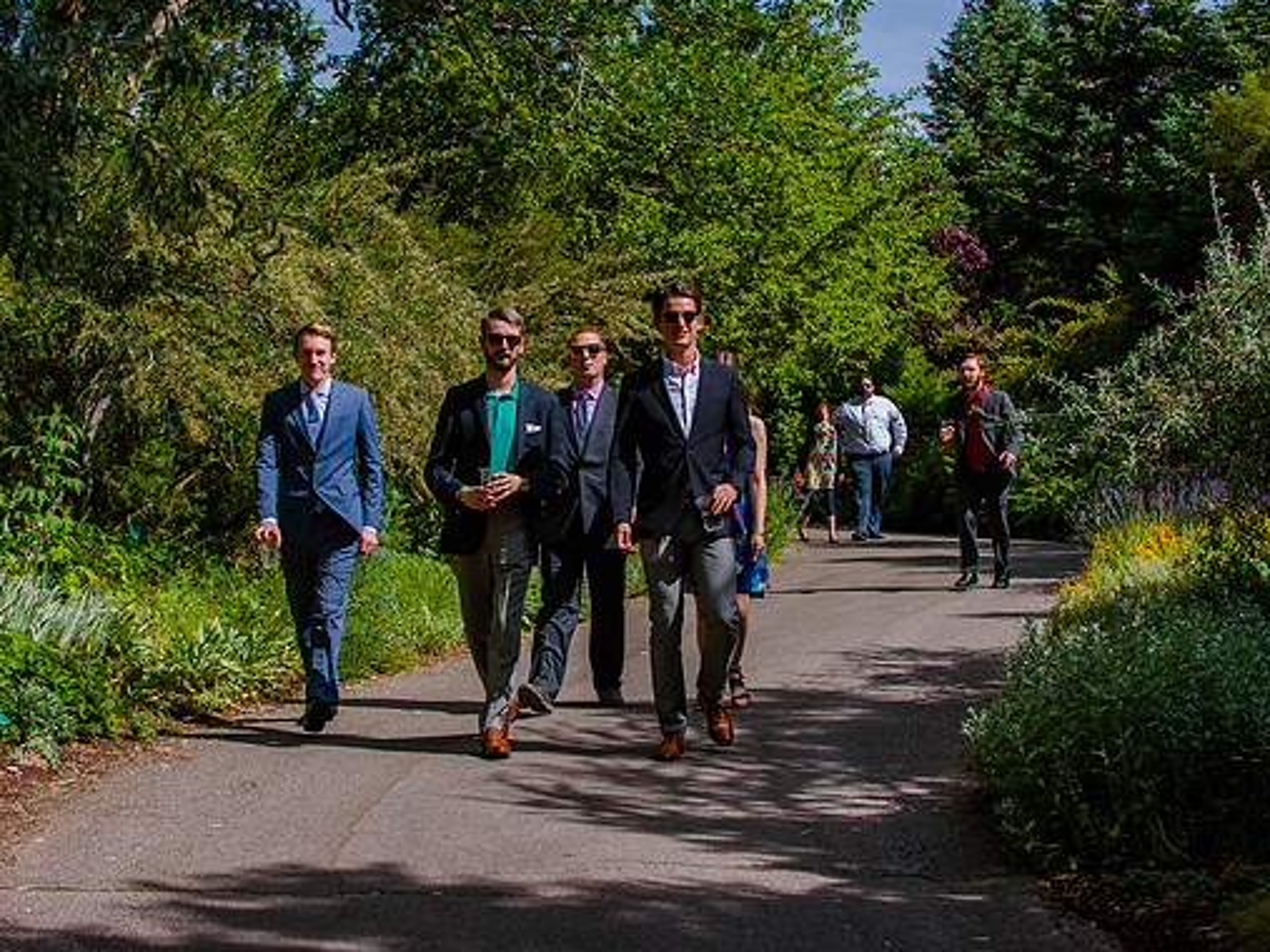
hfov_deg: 25.3
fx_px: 2824
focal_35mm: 77
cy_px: 476
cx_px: 606
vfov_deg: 19.1
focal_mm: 70
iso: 200
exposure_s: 1/500
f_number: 6.3
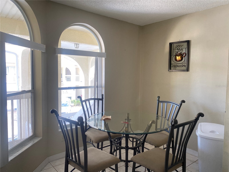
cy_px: 86
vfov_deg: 53.1
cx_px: 114
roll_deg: -1.7
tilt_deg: -3.7
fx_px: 172
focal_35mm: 26
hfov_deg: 67.3
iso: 125
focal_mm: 4.25
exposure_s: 1/78
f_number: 1.8
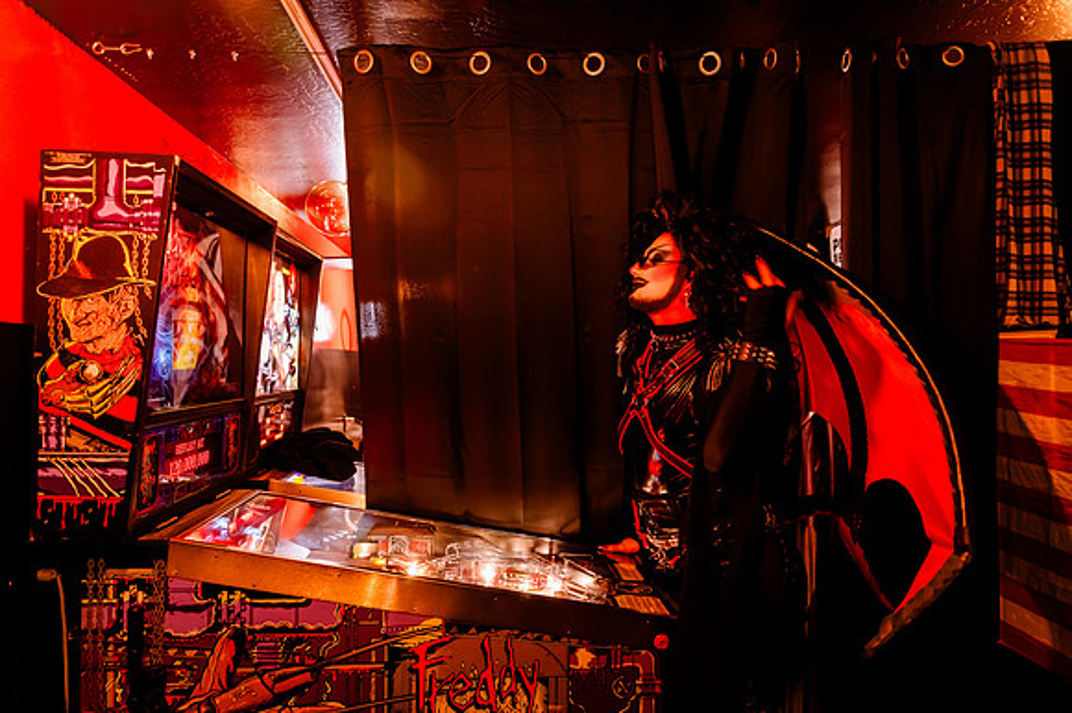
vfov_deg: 53.1
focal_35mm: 24
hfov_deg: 73.8
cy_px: 356
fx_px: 714
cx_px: 536
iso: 4000
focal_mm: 24
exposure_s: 1/40
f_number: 4
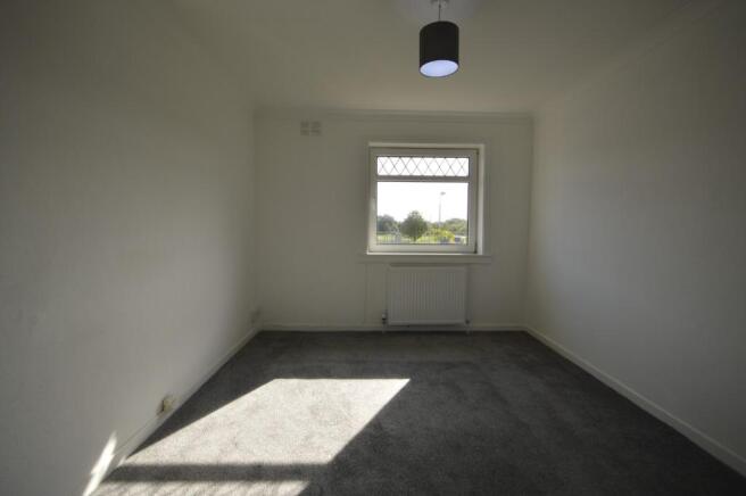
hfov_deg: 100.4
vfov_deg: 77.2
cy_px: 248
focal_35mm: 15
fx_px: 311
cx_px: 373
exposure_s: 1/125
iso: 100
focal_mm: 10
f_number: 5.6
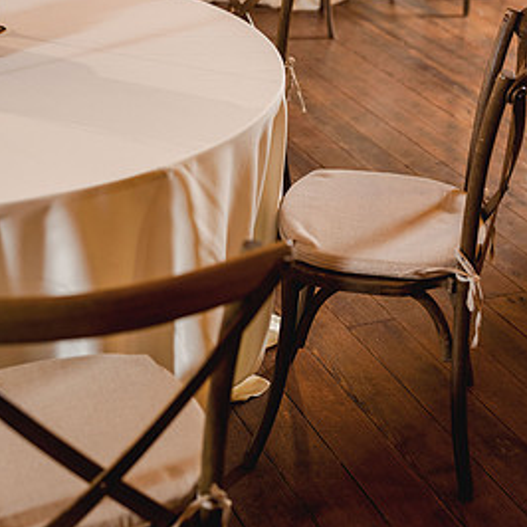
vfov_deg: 23.9
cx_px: 273
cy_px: 182
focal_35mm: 72
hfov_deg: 24.0
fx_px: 1240
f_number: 2.8
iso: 400
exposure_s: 1/80
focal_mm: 50
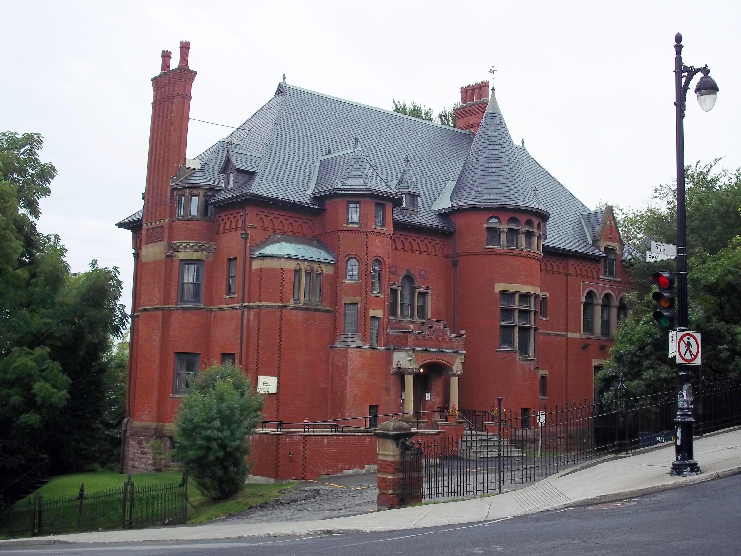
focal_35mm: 46
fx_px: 985
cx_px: 370
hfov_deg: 41.2
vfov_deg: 31.5
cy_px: 278
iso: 80
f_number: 8.9
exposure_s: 1/100
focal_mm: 8.2
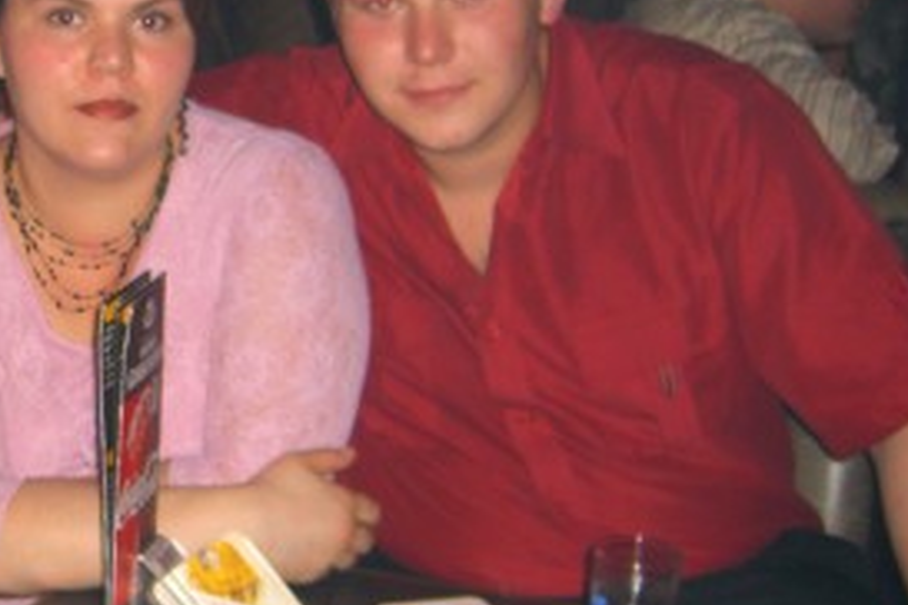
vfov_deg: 15.7
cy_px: 332
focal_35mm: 87
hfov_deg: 22.3
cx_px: -47
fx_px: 2194
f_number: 2.8
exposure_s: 1/60
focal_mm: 7.9
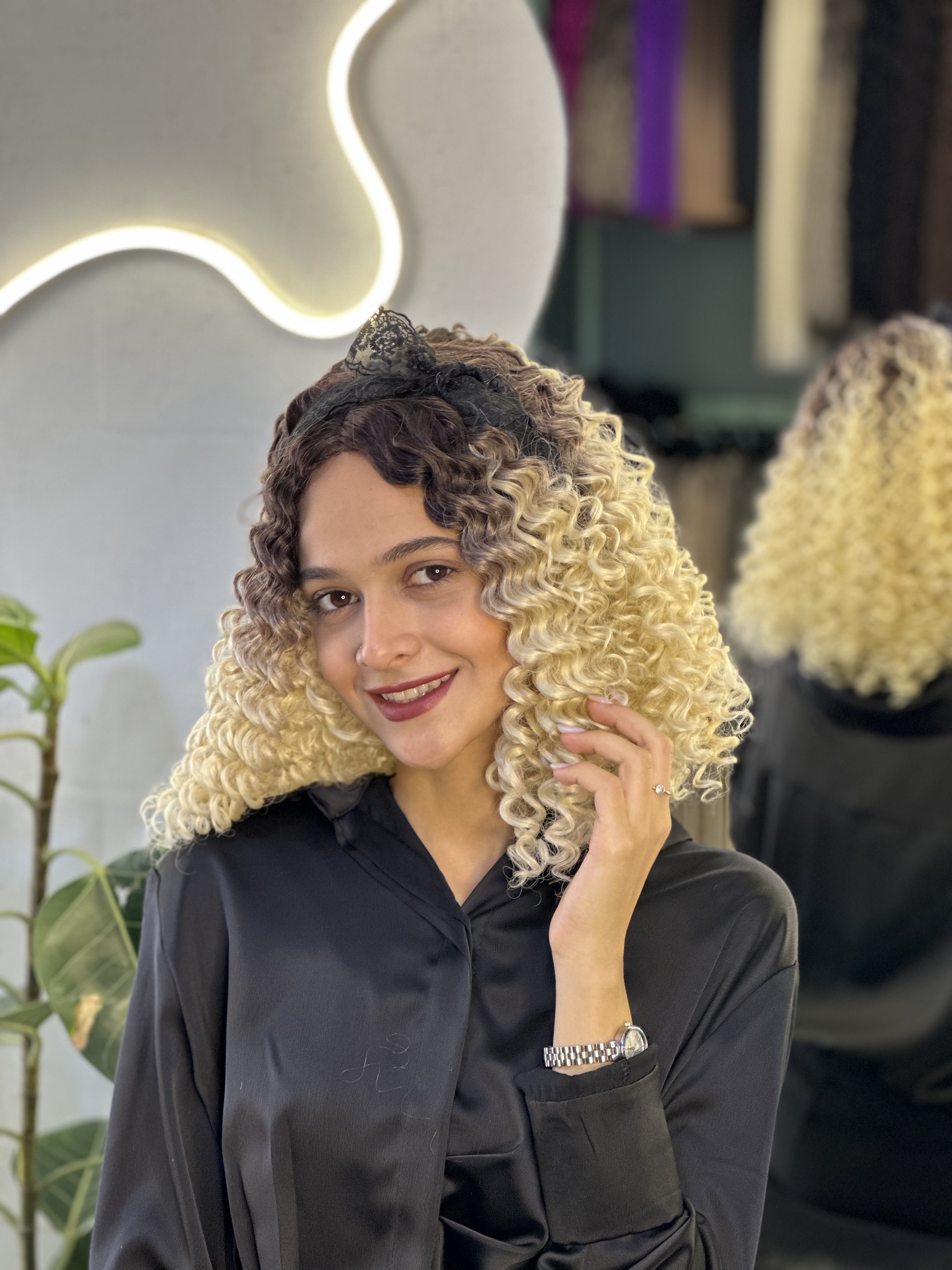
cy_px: 635
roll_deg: -0.9
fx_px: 2824
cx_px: 476
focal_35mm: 77
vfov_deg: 25.3
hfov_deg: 19.1
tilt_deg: -5.5
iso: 160
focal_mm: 9
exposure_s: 1/50
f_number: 2.8
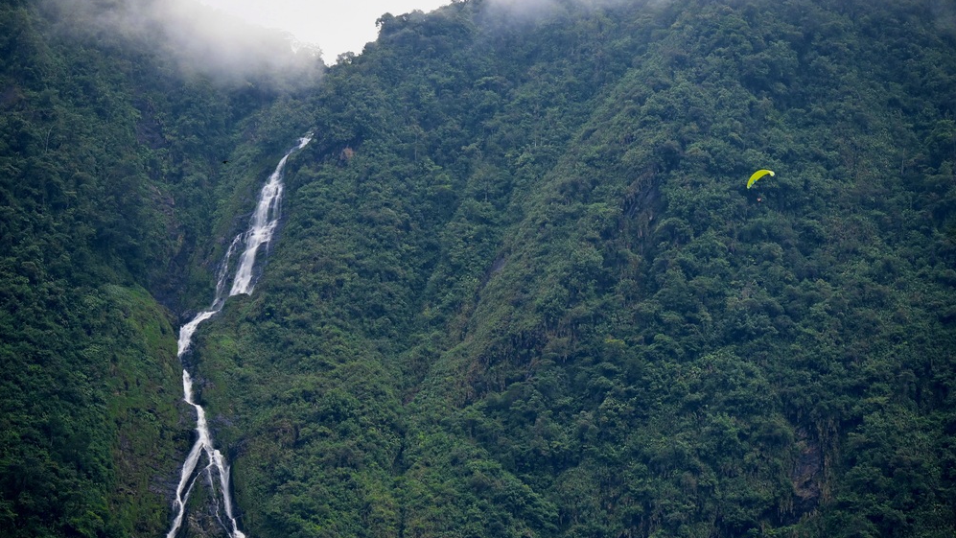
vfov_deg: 5.3
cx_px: 478
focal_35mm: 229
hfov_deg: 9.4
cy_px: 264
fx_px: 5793
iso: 450
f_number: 5.3
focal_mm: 145
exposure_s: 1/1000
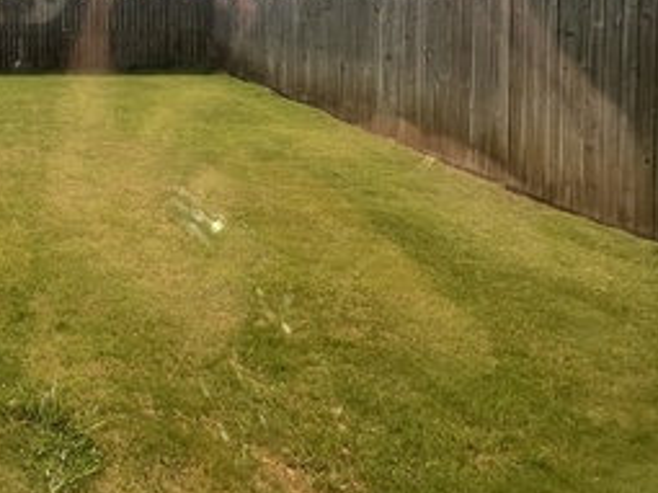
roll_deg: +1.3
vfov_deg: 38.9
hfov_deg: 44.3
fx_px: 646
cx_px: -27
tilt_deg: -4.4
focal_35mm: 34
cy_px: 52
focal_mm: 1.57
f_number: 1.8
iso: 32
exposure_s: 1/2538
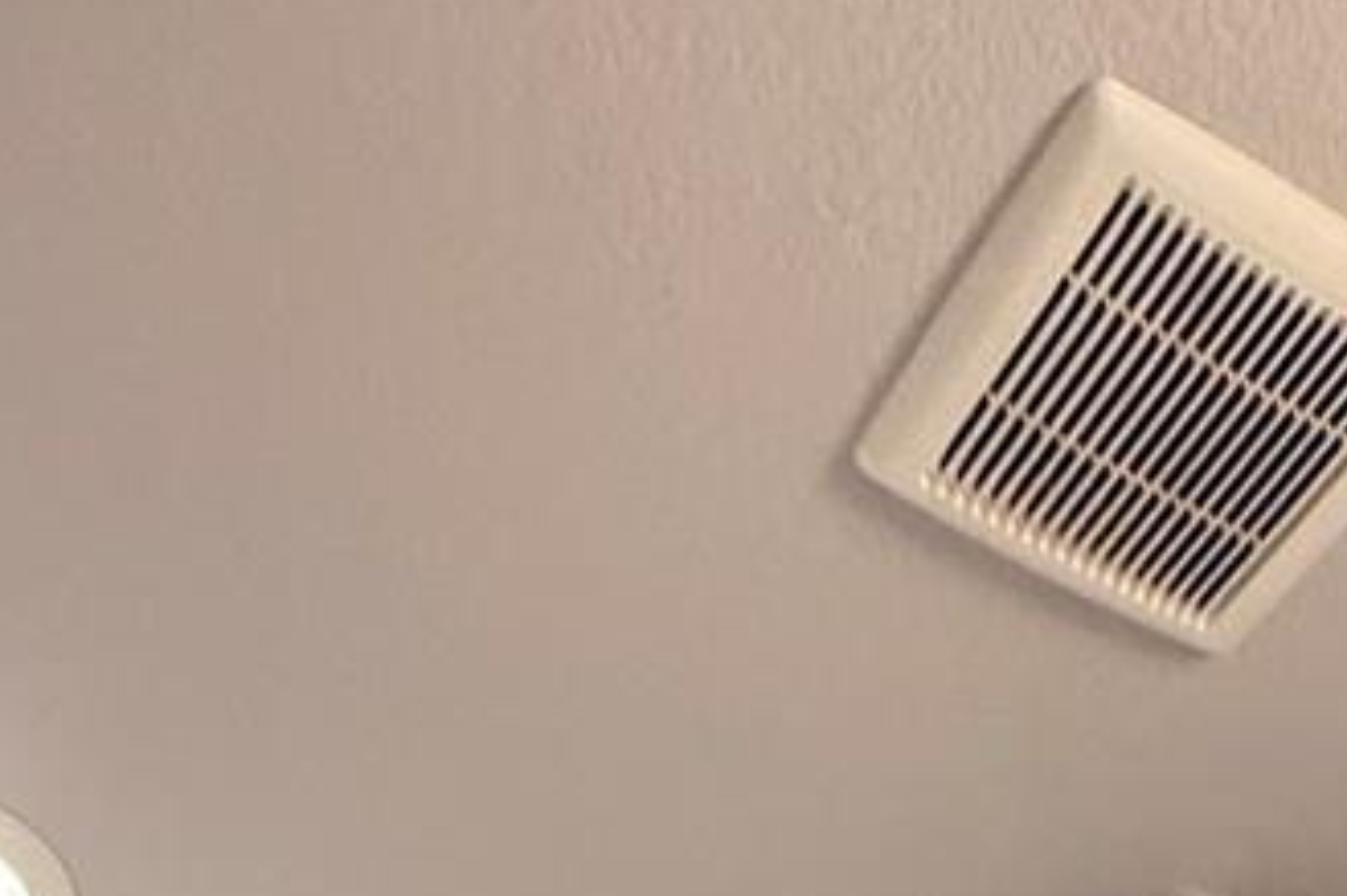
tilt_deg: +1.7
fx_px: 2543
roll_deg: +0.6
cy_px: 2659
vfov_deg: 11.5
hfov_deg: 29.2
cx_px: 1011
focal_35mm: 68
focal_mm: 2.22
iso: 500
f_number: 2.2
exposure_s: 1/60
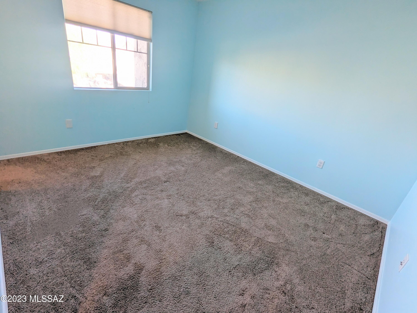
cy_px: 156
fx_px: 193
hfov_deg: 94.4
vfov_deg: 78.2
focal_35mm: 16
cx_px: 208
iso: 58
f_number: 2.2
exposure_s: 1/43.1
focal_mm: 2.35
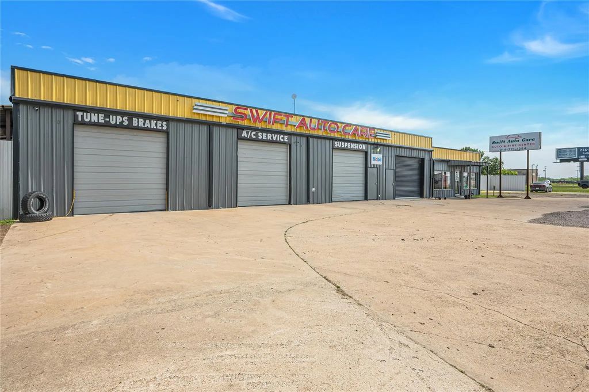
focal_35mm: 19
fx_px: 311
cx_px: 294
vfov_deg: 64.5
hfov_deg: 87.0
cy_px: 196
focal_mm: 19
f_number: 8
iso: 200
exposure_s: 1/200
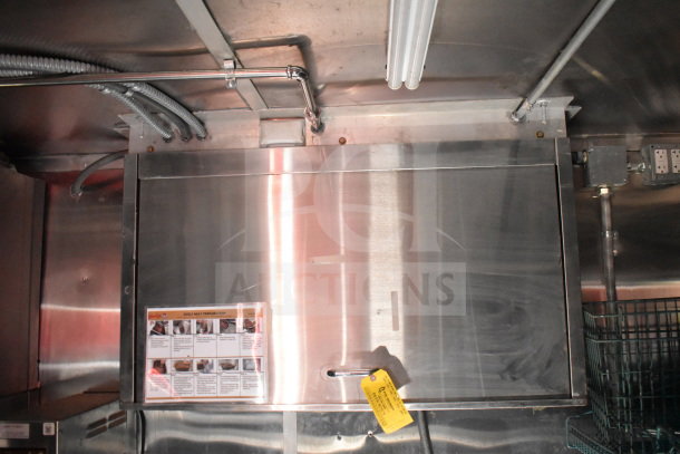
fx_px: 595
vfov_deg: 41.7
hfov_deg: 59.5
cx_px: 340
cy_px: 227
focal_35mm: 32
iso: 5600
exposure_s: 1/30
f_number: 3.8
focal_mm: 21
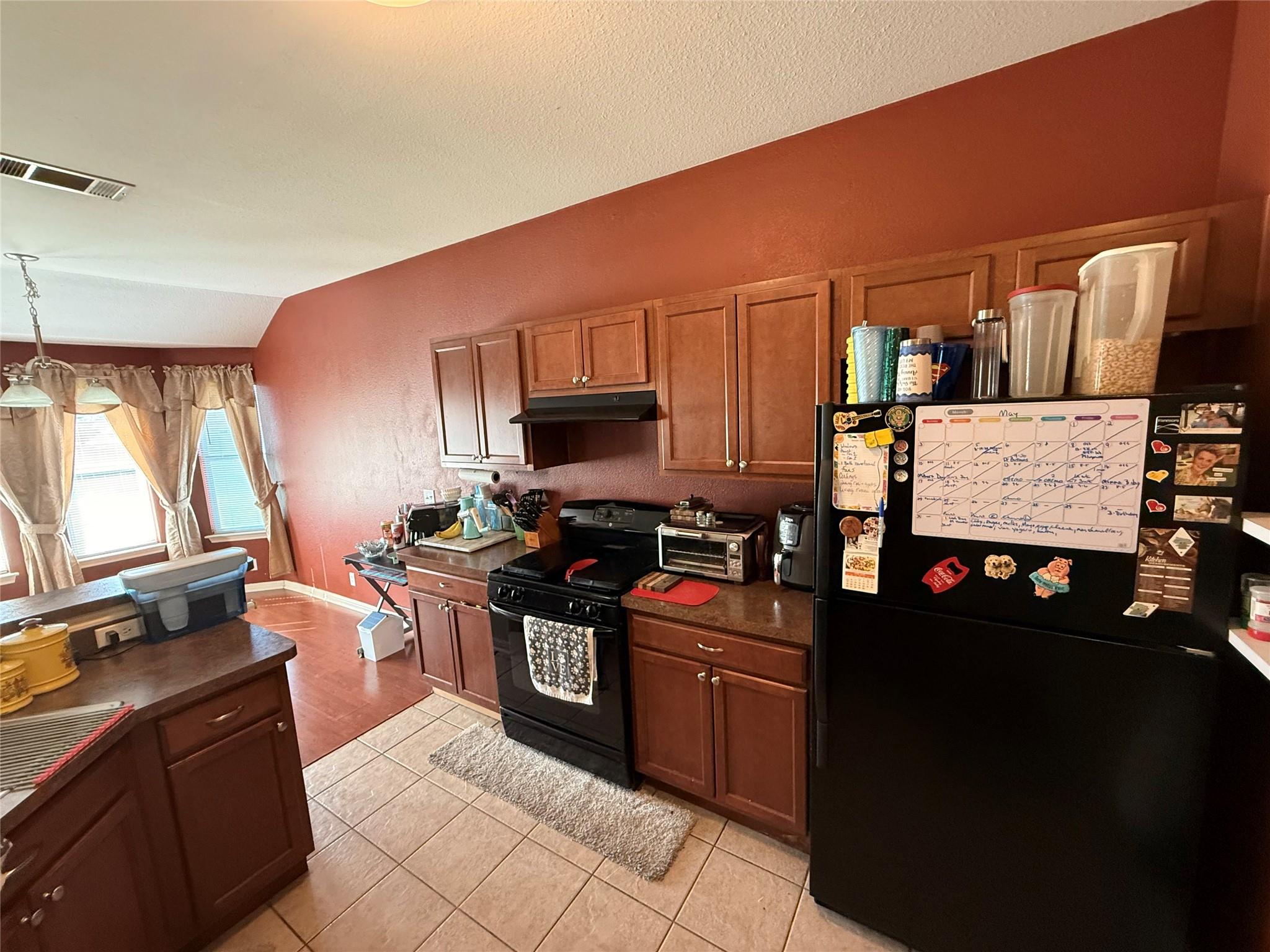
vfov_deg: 85.7
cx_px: 635
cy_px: 476
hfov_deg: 102.1
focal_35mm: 14
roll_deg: +2.4
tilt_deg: -8.5
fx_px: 514
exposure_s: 1/60
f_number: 2.2
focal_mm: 2.22
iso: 500
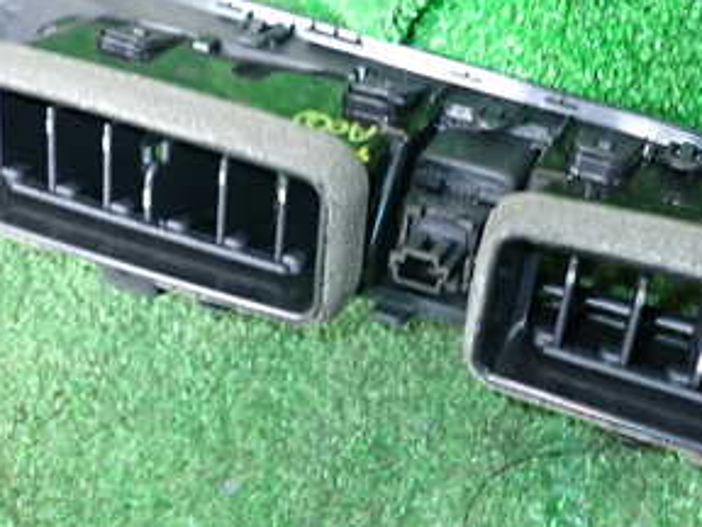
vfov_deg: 28.0
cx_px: 475
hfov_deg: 36.4
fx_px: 1055
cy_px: 246
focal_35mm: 52
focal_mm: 4.5
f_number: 2
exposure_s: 1/30
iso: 320
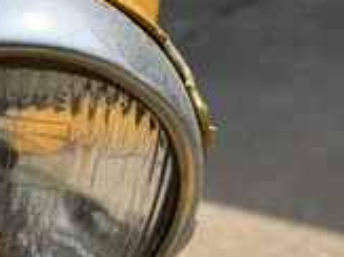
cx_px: 6
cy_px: 177
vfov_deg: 24.6
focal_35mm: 59
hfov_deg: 30.6
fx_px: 586
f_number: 1.78
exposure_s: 1/4673
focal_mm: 6.76
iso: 80
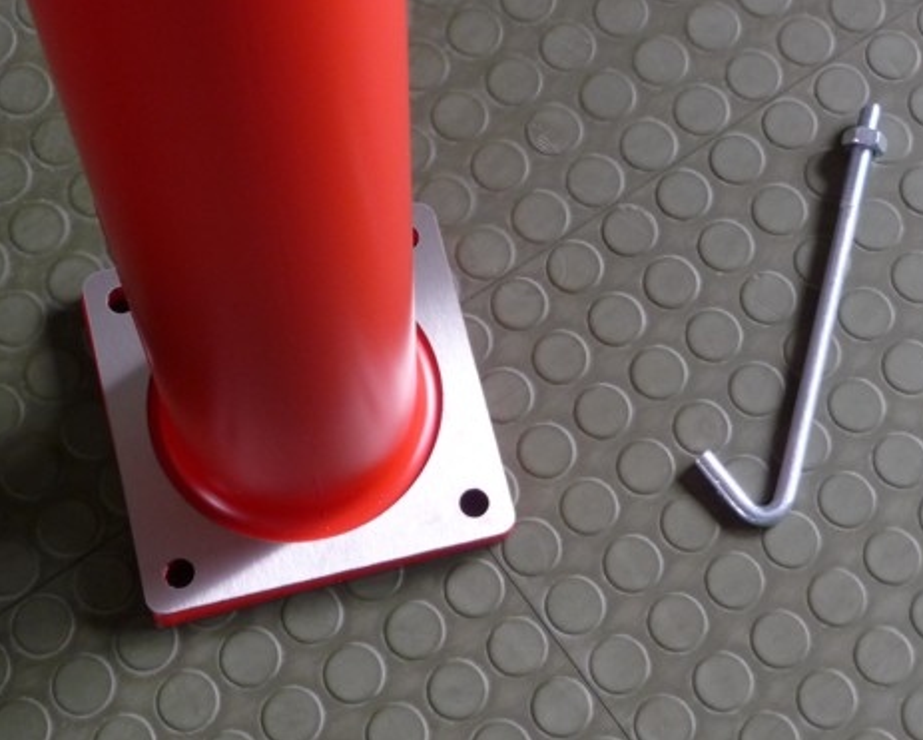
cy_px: 370
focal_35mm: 79
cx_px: 492
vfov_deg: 19.4
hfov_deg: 24.1
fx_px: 2159
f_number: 4.4
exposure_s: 1/40
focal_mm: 9.8
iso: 200
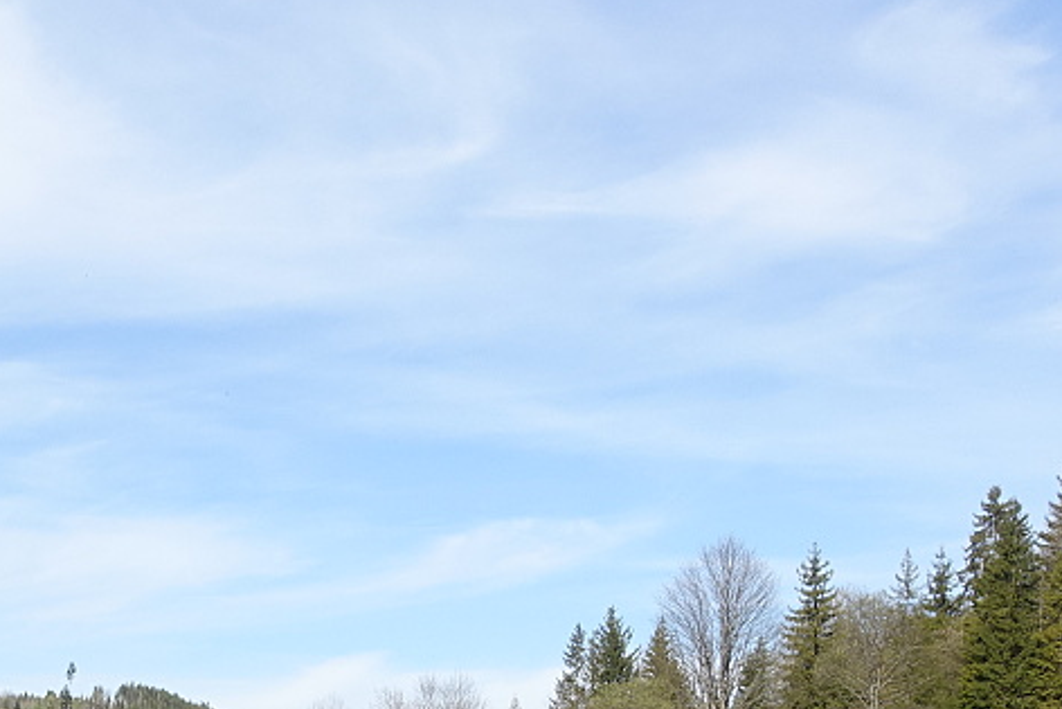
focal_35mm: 61
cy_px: 889
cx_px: -284
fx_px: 1800
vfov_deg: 20.6
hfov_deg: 27.8
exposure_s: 1/320
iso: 125
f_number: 5.6
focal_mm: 8.8
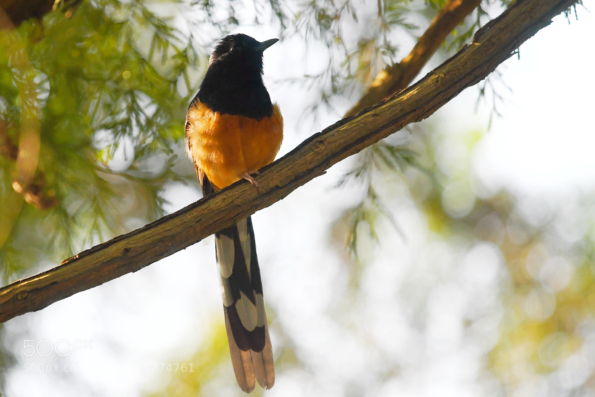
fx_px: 7438
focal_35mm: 450
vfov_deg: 3.1
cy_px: 198
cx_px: 298
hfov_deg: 4.6
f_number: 4
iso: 720
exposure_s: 1/800
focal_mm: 300
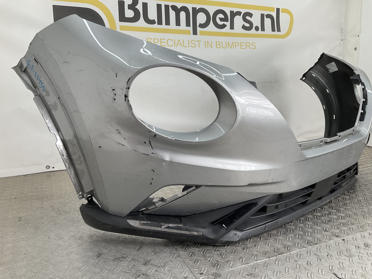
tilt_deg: -12.6
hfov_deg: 61.7
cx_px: 186
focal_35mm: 29
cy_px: 140
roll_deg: -2.0
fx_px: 312
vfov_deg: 48.2
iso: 16
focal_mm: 3
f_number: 1.8
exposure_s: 1/144
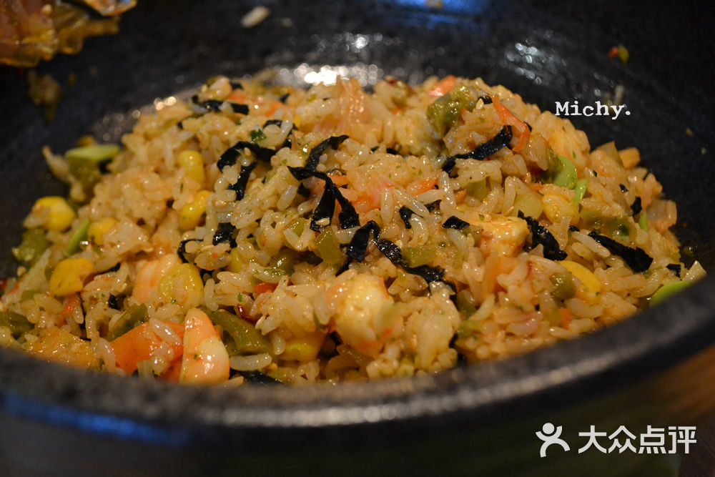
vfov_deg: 25.1
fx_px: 1073
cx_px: 358
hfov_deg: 36.9
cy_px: 238
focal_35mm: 54
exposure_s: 1/15
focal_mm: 36
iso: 2500
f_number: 5
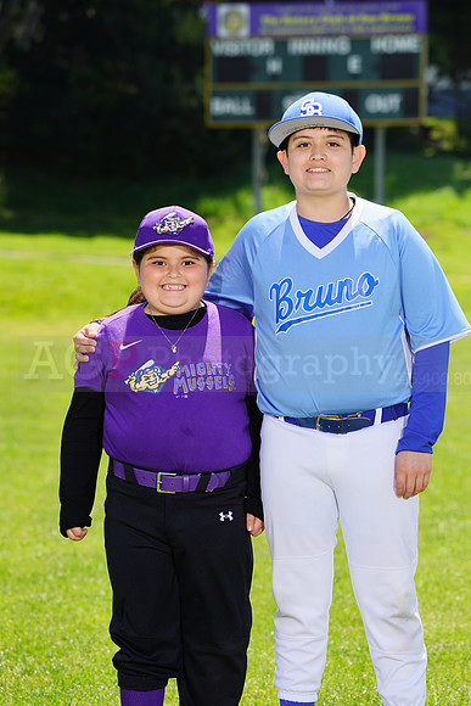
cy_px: 353
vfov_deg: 11.4
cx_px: 236
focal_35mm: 181
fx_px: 3550
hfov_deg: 7.6
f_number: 8
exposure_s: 1/250
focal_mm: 181
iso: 100
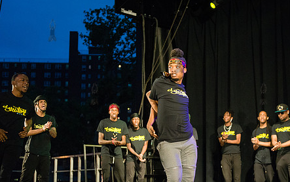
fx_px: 474
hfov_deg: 33.9
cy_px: 125
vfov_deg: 21.5
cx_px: 179
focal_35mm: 60
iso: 4000
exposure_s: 1/1000
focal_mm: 45
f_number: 2.8
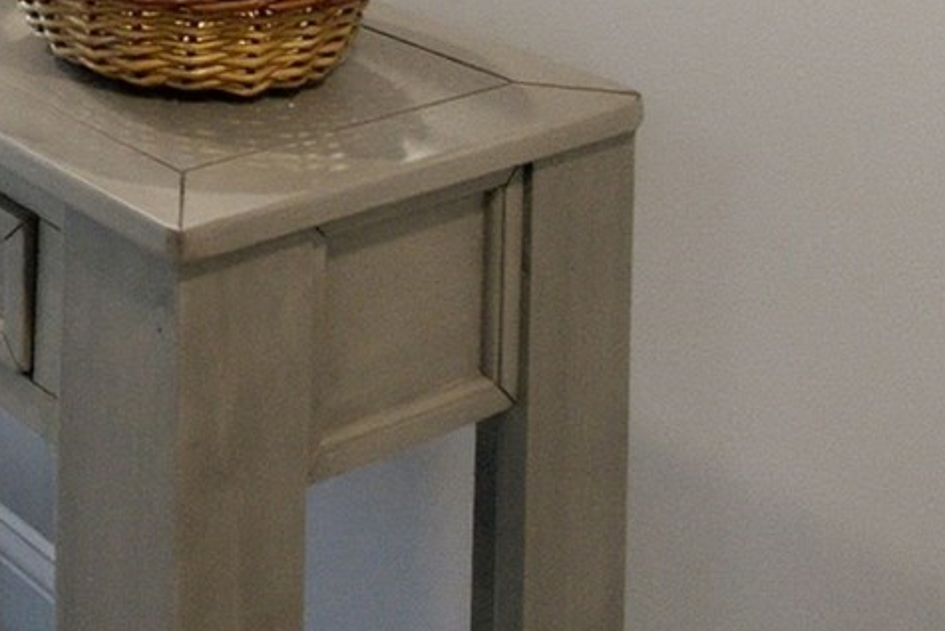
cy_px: -495
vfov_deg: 16.2
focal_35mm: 71
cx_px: -320
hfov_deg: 24.4
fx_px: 1868
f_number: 4
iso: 1600
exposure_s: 1/160
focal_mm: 16.5
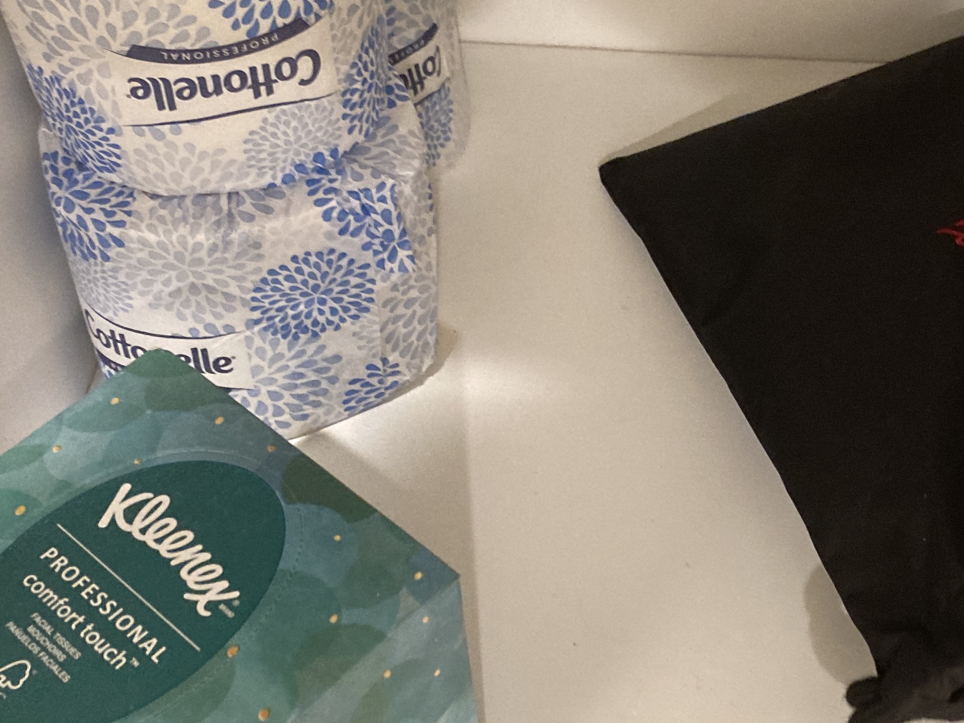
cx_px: 750
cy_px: 357
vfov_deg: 25.2
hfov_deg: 32.5
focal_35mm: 58
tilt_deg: -49.2
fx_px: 1615
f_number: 1.8
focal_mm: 3.99
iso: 400
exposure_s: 1/30
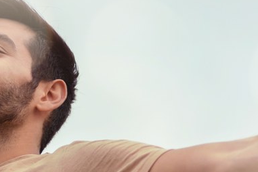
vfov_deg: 3.9
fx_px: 2558
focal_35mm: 357
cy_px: 115
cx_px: -34
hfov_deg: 5.8
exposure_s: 1/1250
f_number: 1.8
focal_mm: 85
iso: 200
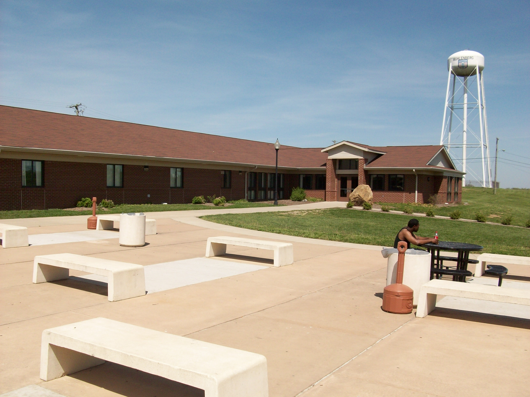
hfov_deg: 54.0
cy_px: 198
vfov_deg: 41.8
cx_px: 265
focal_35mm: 34
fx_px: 521
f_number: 5.5
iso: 64
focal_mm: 5.7
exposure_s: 1/541
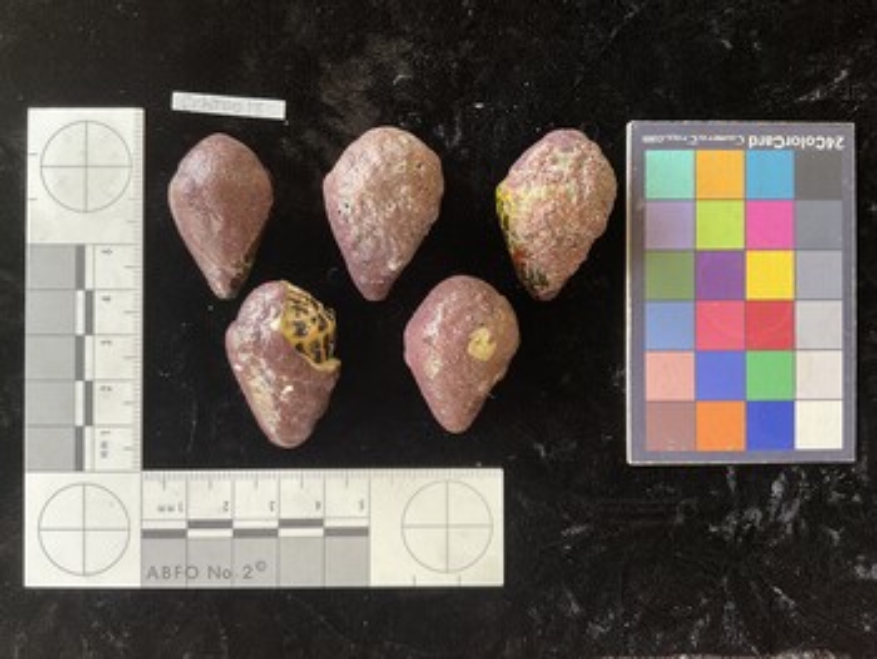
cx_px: 438
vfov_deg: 48.3
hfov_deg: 61.6
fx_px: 735
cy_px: 330
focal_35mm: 29
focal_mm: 3
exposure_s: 1/60
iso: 64
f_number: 1.8
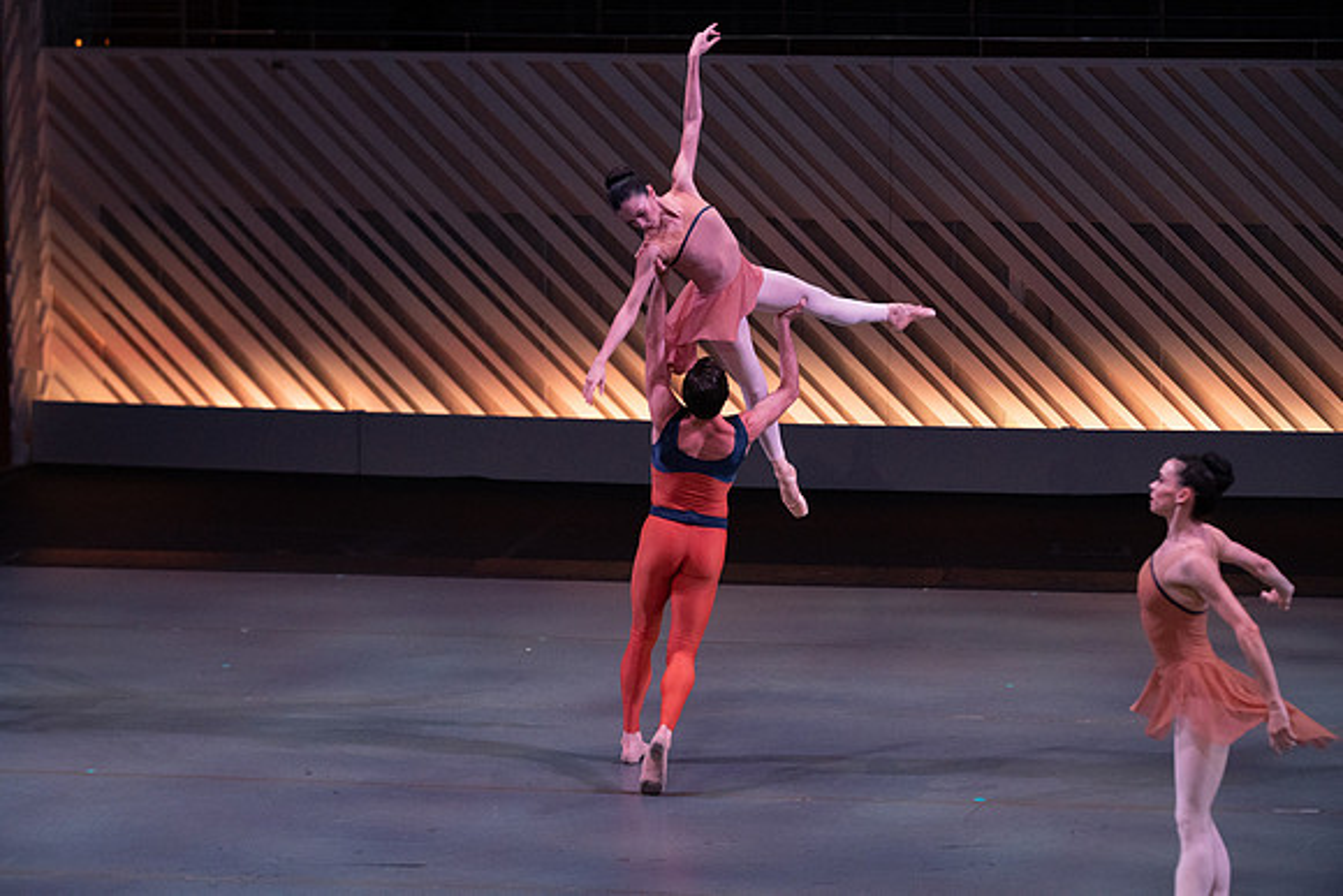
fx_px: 3769
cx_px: 672
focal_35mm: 101
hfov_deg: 20.2
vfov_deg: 13.6
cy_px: 448
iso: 8000
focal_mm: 101
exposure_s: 1/400
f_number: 5.6
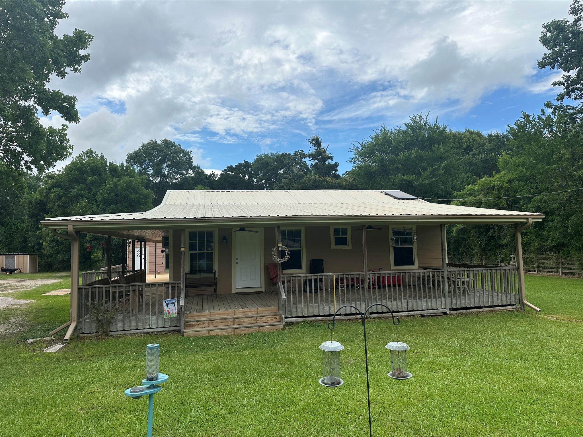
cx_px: 292
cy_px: 218
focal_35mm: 24
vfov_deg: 56.8
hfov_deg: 71.6
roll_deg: +1.4
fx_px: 404
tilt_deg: +4.7
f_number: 1.78
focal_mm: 6.86
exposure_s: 1/3861
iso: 80
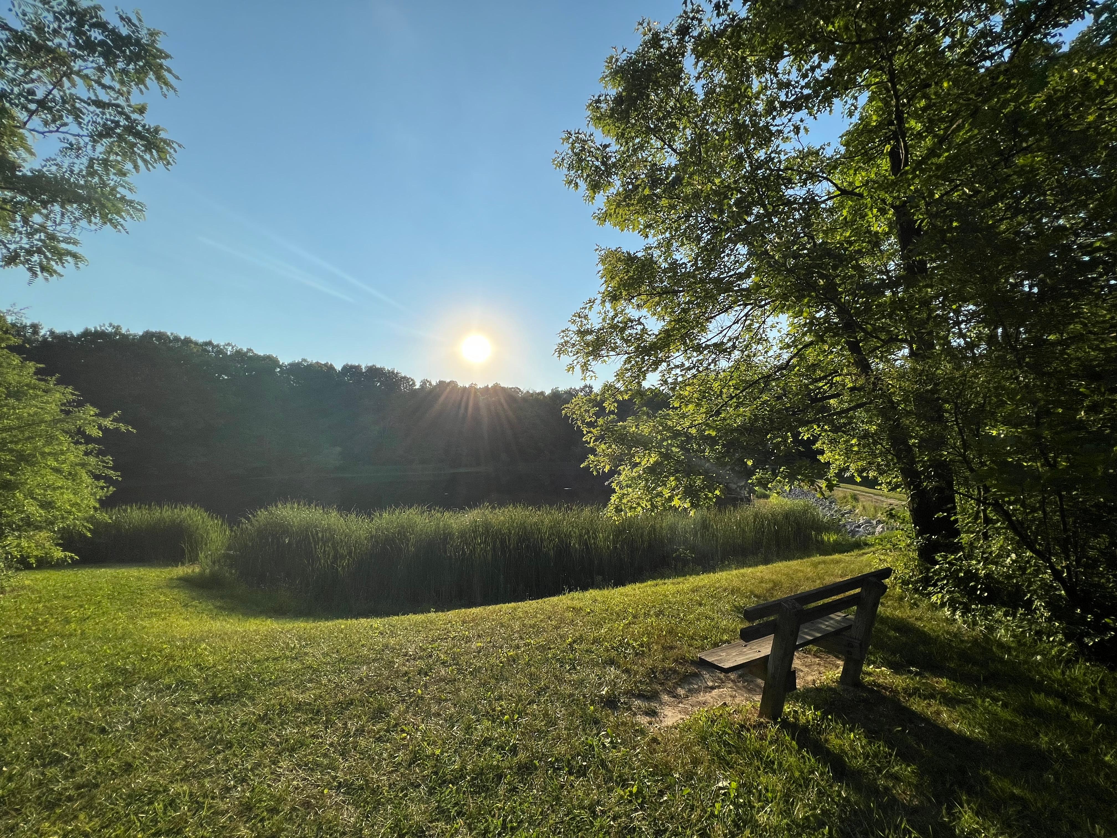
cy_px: 419
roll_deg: +0.8
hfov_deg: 106.2
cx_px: 558
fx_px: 419
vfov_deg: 89.9
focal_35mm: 13
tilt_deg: +4.0
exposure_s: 1/3650
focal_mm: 1.57
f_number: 1.8
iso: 32
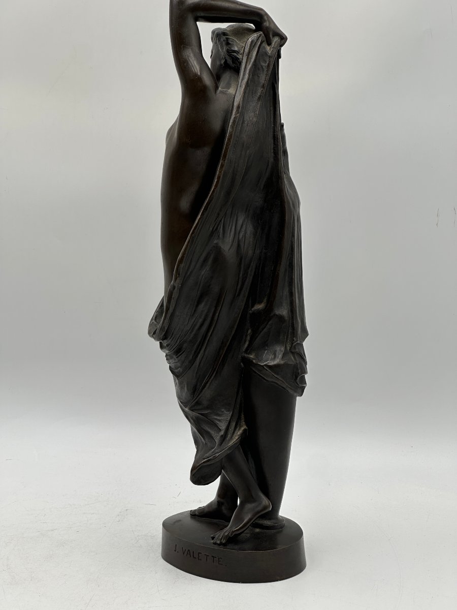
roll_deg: -0.7
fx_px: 1355
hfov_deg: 19.1
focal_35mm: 77
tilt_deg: -7.8
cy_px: 305
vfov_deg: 25.3
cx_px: 228
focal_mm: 9
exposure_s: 1/137
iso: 32
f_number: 2.8
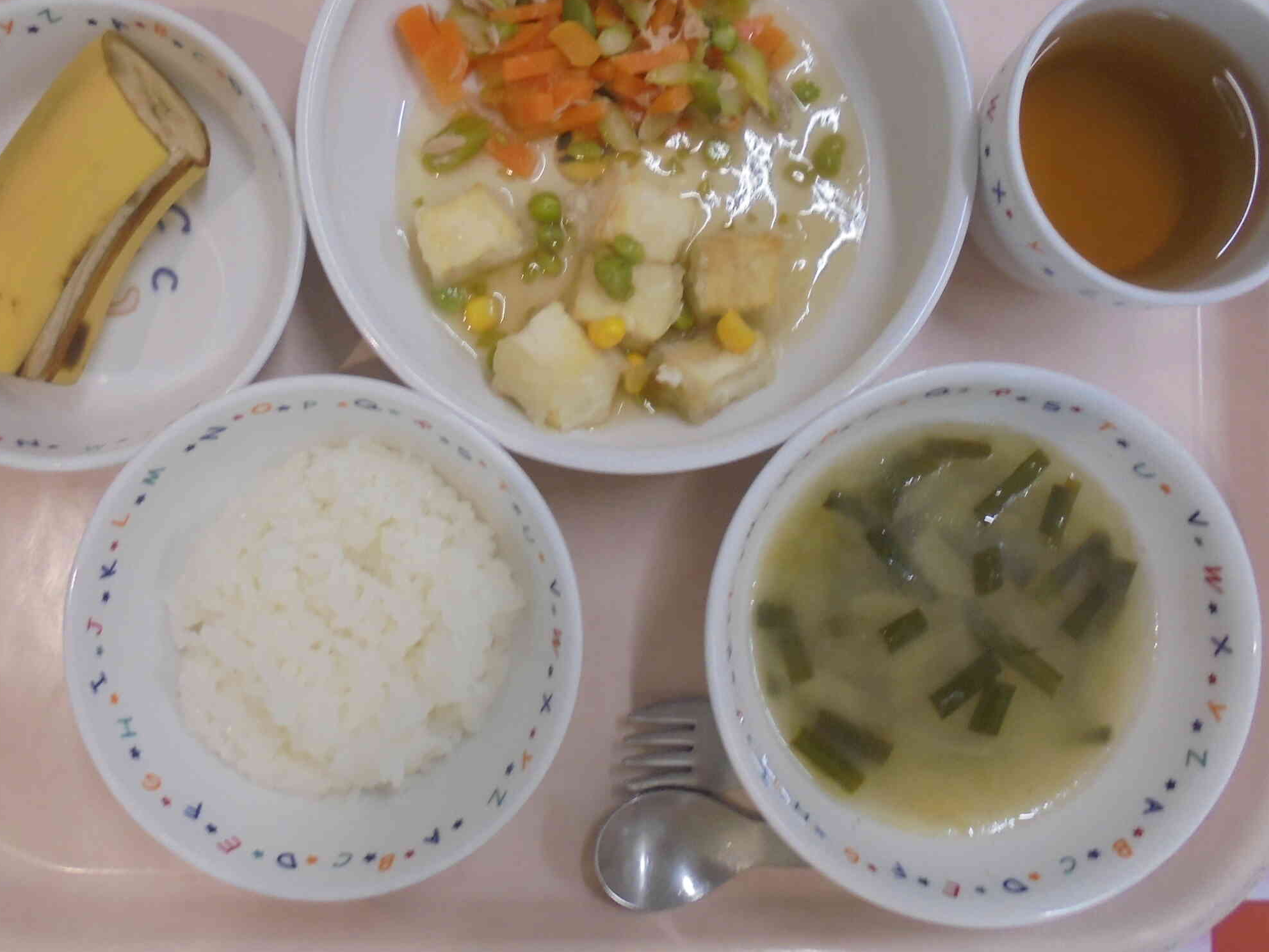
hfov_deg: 53.8
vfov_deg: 41.5
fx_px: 1247
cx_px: 544
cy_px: 367
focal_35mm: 34
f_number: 3.5
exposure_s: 1/30
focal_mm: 4.6
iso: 200
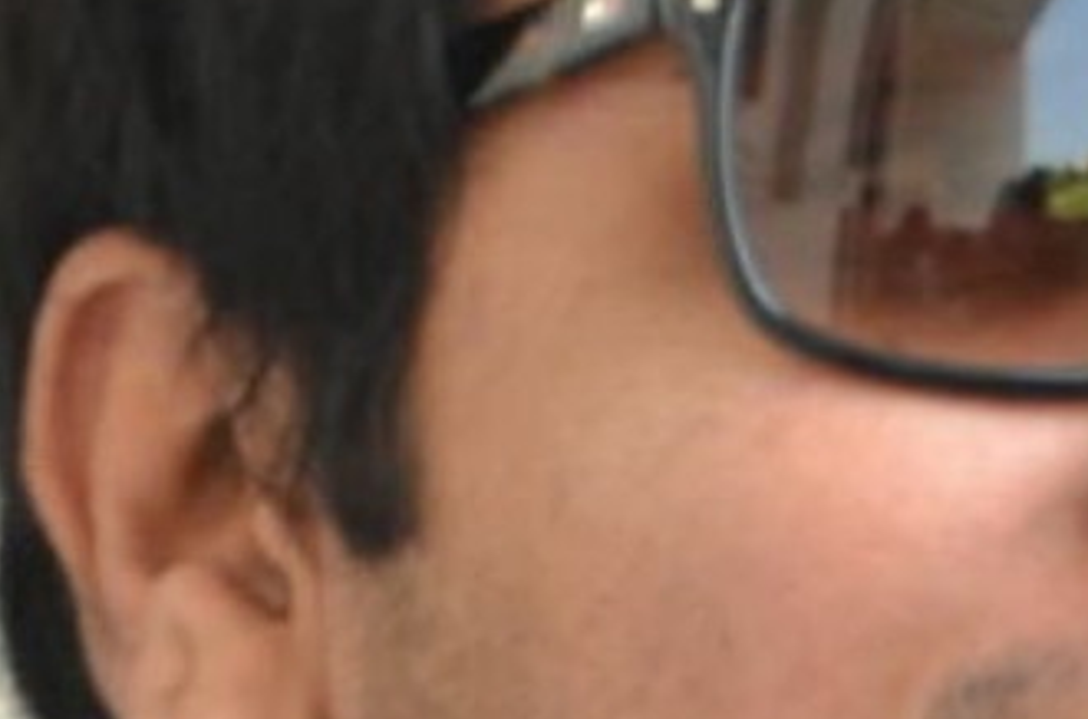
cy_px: 1441
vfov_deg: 1.9
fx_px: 21728
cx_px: 2229
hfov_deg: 2.9
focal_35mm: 721
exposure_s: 1/125
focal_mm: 70
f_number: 5.6
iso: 500
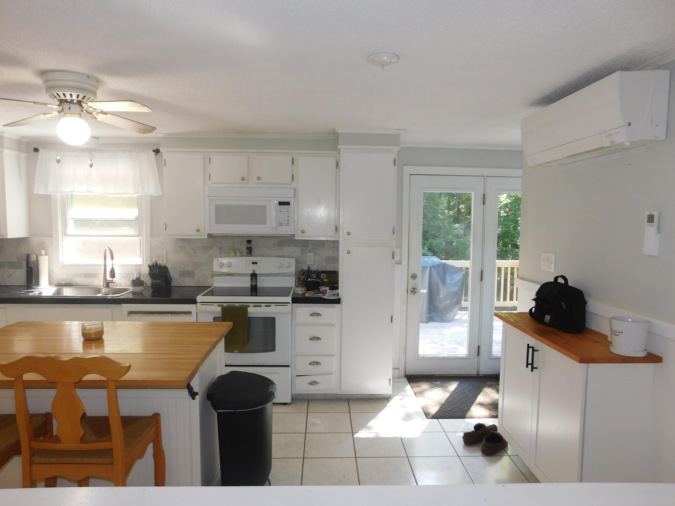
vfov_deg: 58.9
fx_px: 448
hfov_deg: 73.9
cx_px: 338
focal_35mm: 23
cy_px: 253
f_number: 3
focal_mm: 4
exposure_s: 1/40
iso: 125
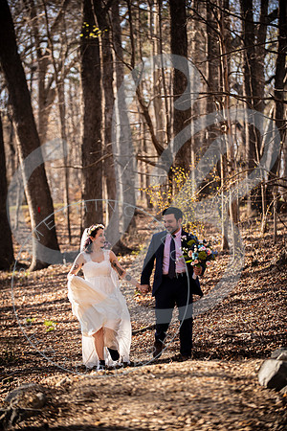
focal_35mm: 125
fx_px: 1495
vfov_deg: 16.4
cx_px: 144
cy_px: 216
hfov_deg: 11.0
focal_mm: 125
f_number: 2.8
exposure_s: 1/800
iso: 100
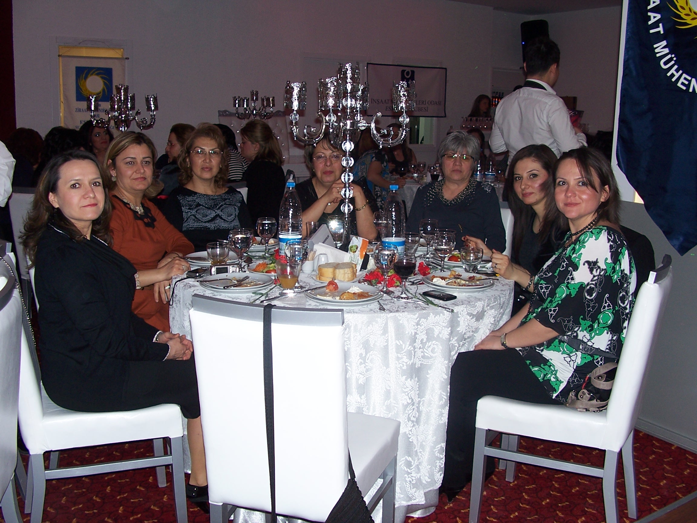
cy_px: 262
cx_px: 348
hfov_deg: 52.6
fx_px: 705
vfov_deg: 40.7
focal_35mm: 35
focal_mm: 6
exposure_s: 1/60
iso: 80
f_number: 2.8
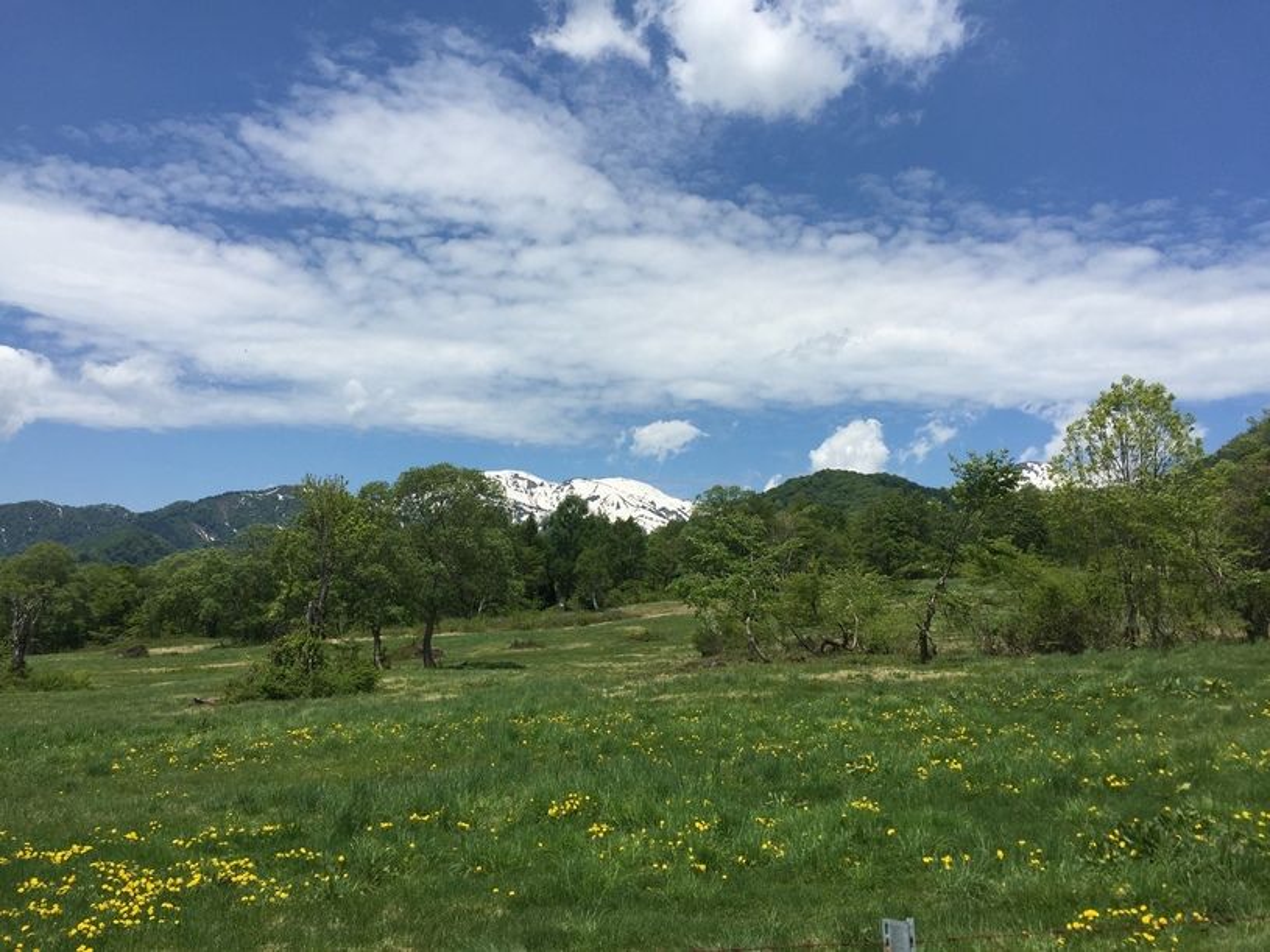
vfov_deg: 48.2
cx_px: 635
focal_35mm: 29
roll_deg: -0.7
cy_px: 476
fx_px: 1064
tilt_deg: +5.8
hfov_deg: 61.7
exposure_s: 1/3597
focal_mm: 4.15
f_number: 2.2
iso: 32
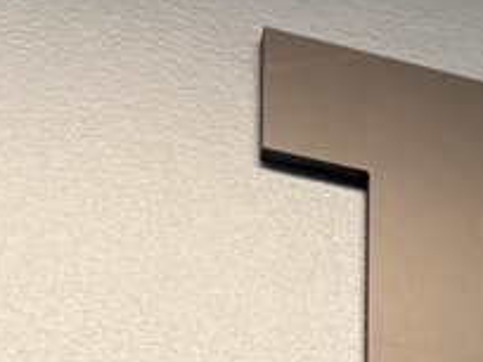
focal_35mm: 188
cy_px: 1297
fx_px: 2623
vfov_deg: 6.7
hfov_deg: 8.0
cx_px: 1731
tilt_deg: +4.4
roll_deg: +1.2
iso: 160
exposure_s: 1/120
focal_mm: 6.76
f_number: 1.78
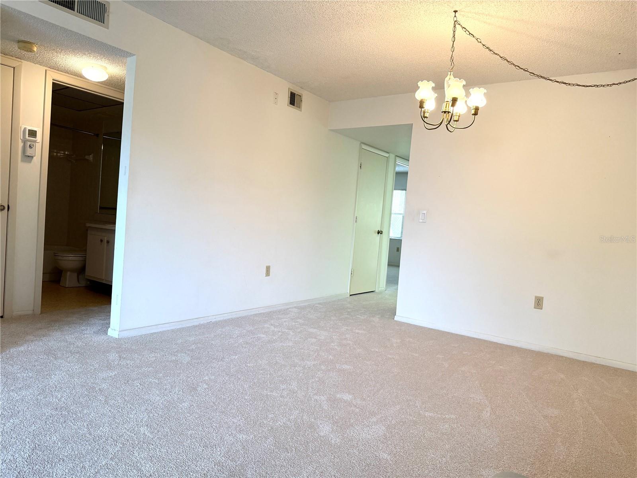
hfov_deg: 71.6
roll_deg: -4.7
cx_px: 318
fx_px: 442
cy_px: 239
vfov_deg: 56.8
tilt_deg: -2.0
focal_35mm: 24
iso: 200
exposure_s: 1/214
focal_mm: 6.76
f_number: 1.78
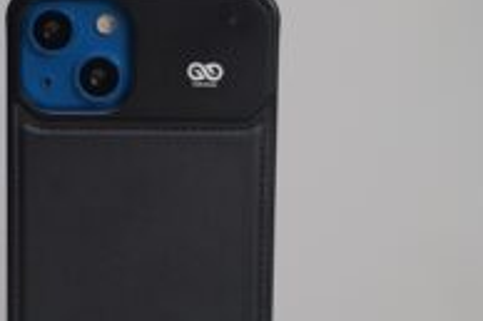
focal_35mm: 155
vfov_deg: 8.8
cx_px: 120
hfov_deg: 13.2
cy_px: 240
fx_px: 2078
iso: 640
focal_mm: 75
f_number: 4
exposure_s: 1/90
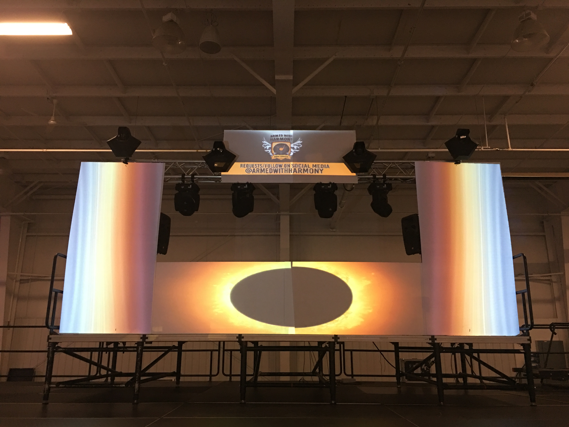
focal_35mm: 29
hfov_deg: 61.7
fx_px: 477
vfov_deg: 48.2
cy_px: 214
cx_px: 284
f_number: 2.2
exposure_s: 1/15
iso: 100
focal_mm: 4.15
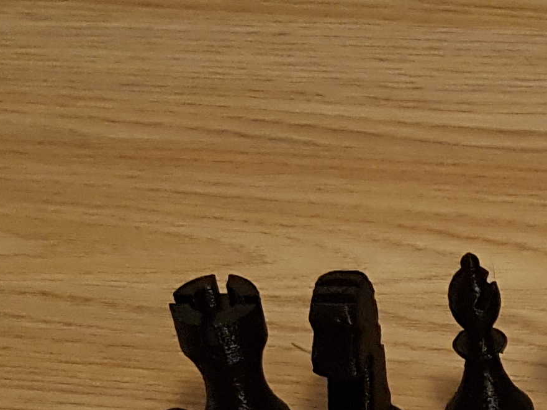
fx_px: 1881
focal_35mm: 119
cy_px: 625
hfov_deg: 15.8
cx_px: 687
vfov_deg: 11.9
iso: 250
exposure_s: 1/10
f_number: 1.7
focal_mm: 4.2
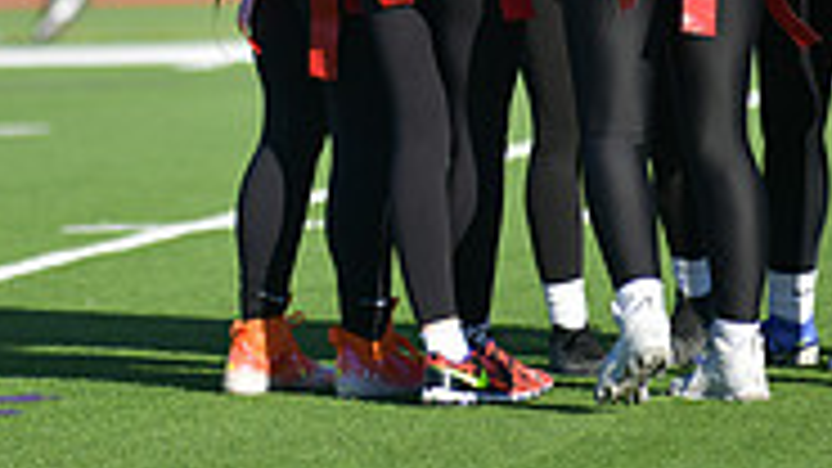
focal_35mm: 656
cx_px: 274
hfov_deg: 3.3
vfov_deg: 1.9
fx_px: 14470
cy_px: -164
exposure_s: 1/1600
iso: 64
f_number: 2.8
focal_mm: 200
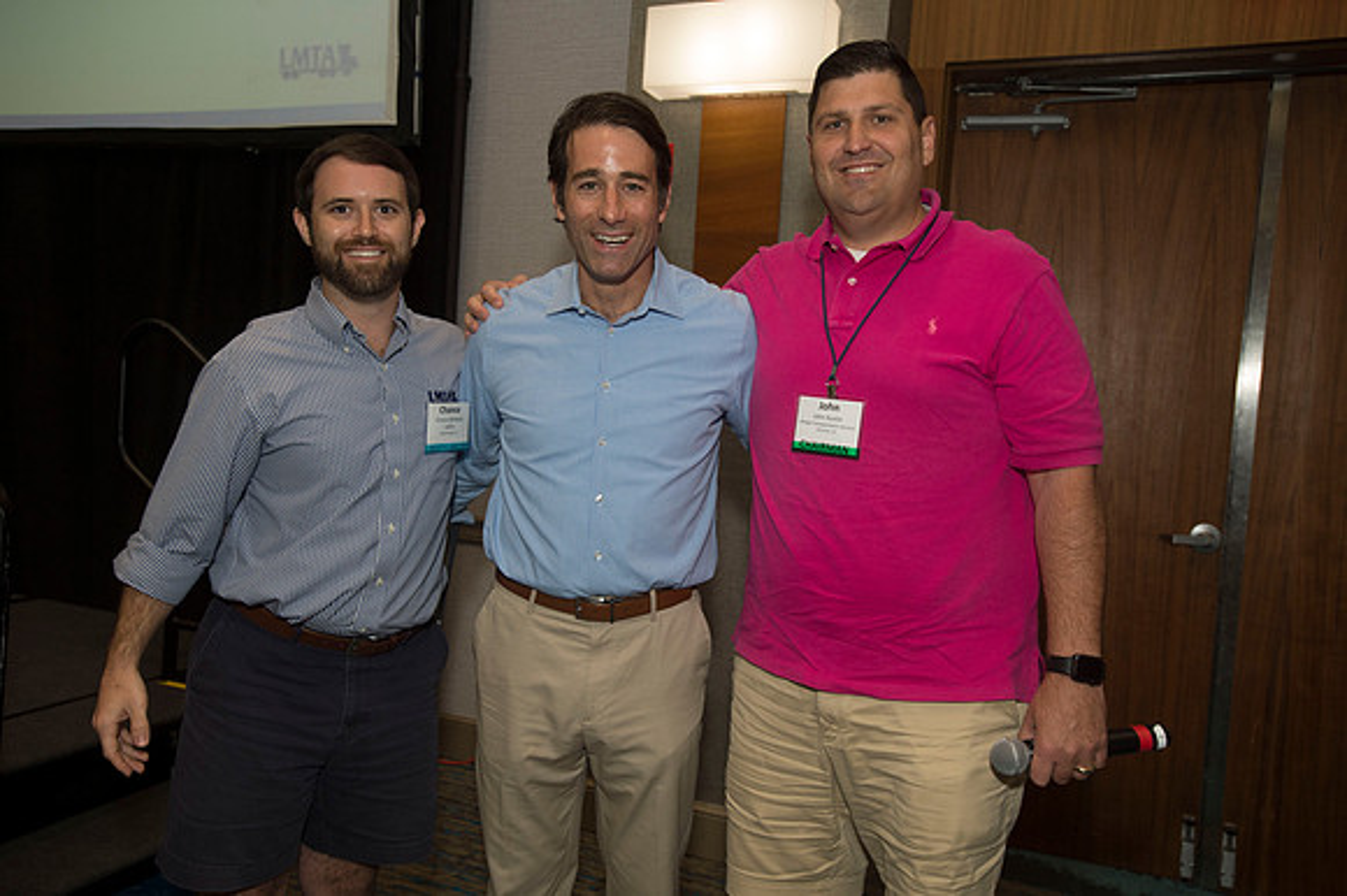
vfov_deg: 46.4
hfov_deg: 65.5
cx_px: 674
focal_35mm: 28
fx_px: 1047
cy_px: 448
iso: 1250
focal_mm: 28
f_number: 5.6
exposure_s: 1/250
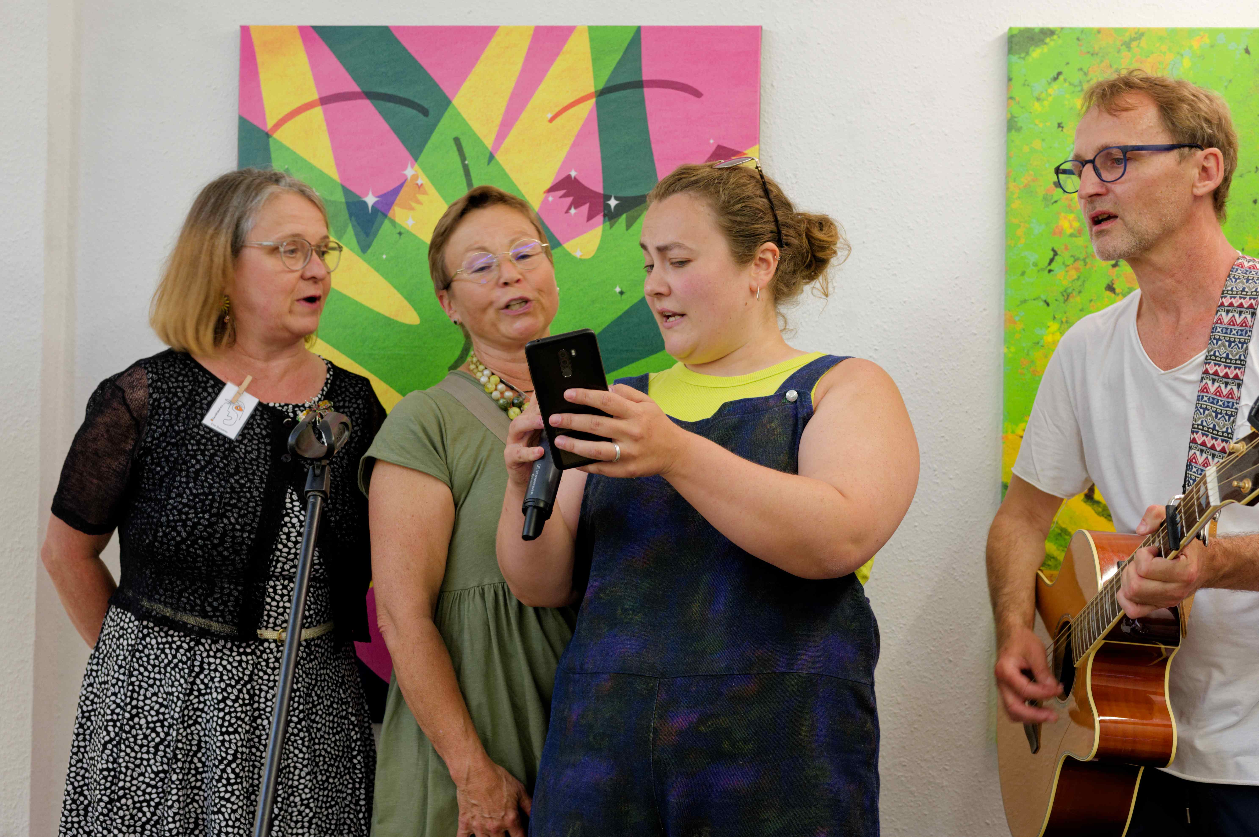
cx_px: 630
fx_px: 1398
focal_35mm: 40
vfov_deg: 33.4
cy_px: 418
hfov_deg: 48.5
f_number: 5.6
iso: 1250
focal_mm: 40
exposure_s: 1/60
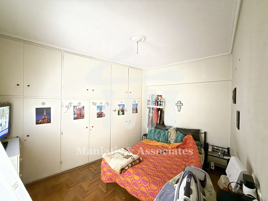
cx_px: 134
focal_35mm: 14
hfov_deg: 102.1
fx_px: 108
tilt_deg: +1.8
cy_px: 100
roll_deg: -1.1
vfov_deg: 85.7
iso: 1000
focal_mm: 2.22
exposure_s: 1/60
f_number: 2.2
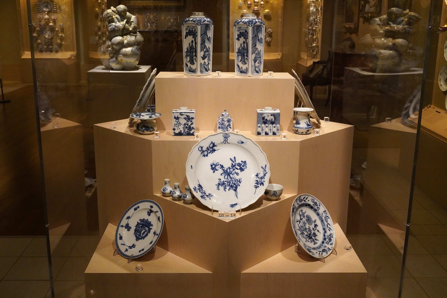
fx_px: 522
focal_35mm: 42
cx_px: 224
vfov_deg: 31.9
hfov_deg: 46.4
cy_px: 149
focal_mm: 42
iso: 8000
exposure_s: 1/80
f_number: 14
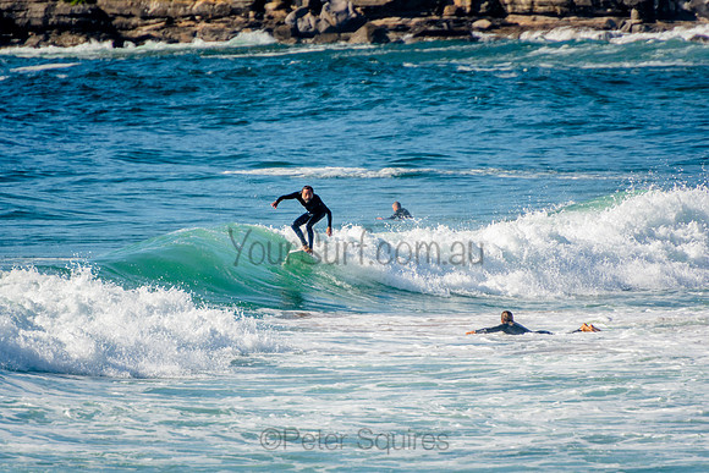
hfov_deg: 3.4
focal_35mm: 600
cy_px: 236
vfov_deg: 2.3
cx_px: 354
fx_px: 11819
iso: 200
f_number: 5.6
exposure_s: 1/1250
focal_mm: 400
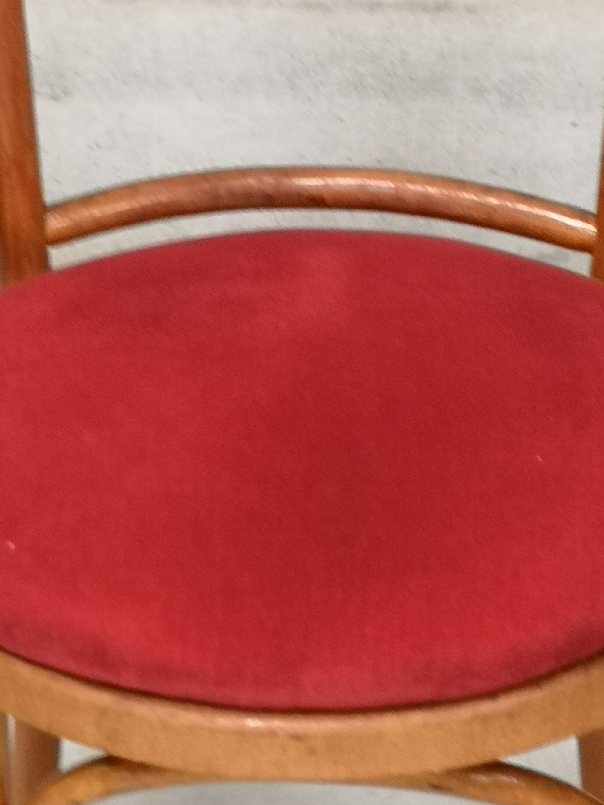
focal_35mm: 150
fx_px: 3489
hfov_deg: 9.9
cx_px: 342
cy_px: 434
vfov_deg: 13.2
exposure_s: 1/50
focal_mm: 3.95
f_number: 1.8
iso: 125
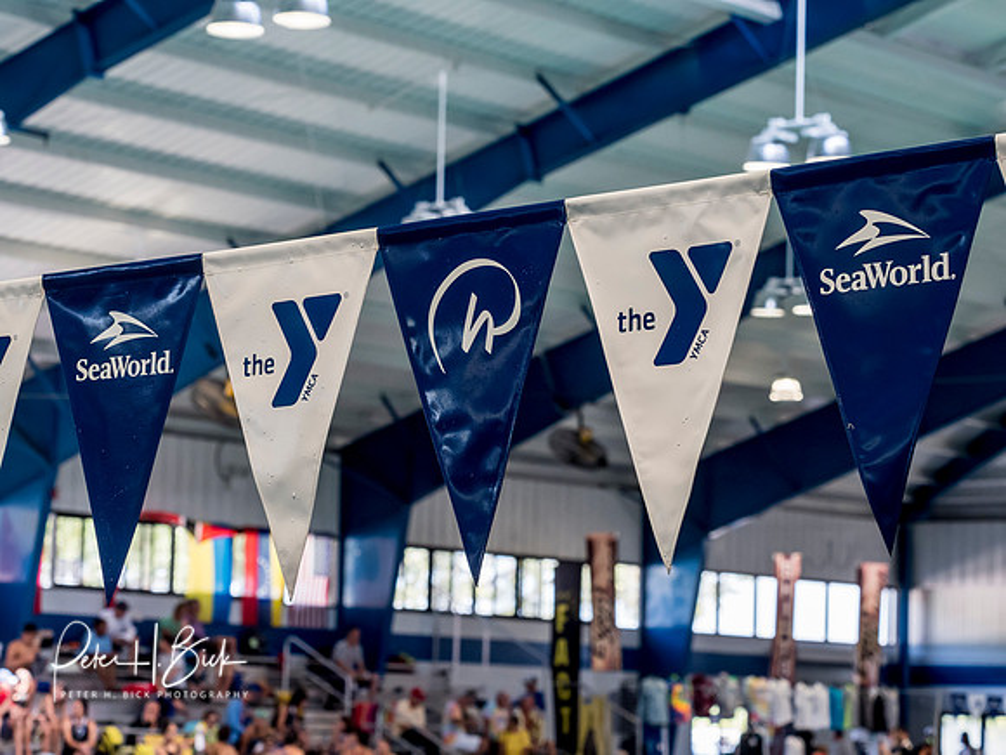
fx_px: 3487
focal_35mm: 120
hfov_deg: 16.4
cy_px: 378
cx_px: 503
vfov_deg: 12.3
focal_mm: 60
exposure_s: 1/125
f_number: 5
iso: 1250
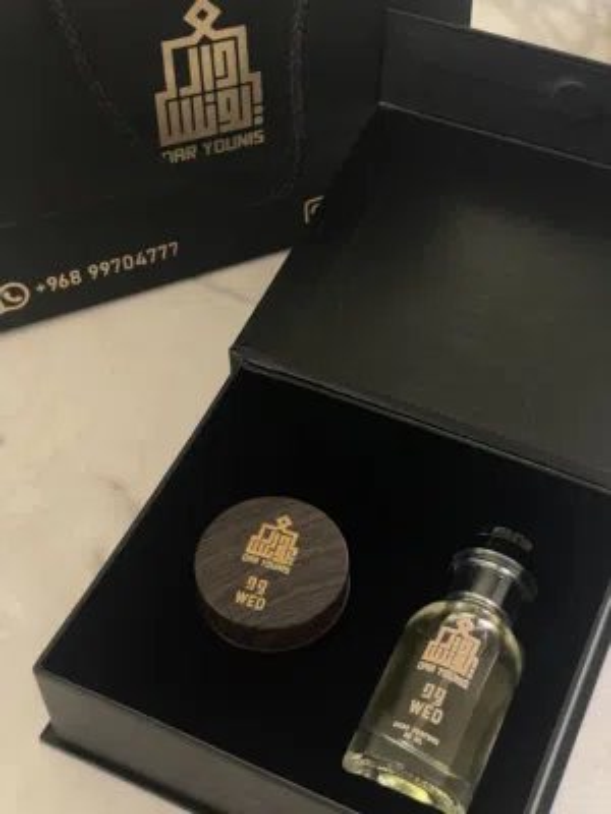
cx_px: 306
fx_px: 1224
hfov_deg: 28.0
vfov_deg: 36.8
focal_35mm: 52
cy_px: 407
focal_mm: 6
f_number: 2
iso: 500
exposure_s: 1/31
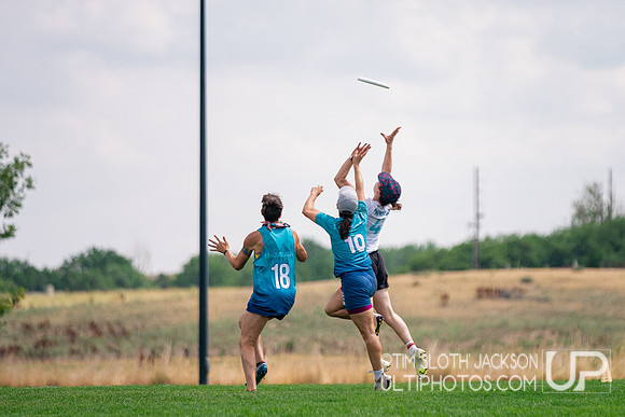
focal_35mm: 271
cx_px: 383
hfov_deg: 7.6
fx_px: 4710
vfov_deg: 5.1
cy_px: 212
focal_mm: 200
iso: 640
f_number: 2.8
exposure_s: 1/6400
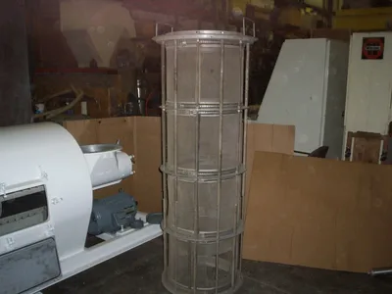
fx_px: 408
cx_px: 196
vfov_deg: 39.7
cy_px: 147
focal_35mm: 36
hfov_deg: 51.4
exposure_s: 1/64
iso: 140
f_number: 4.5
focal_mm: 5.9
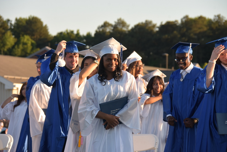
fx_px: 1372
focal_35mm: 218
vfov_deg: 6.3
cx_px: 114
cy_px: 76
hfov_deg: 9.5
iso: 250
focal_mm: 145
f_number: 9
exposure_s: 1/250
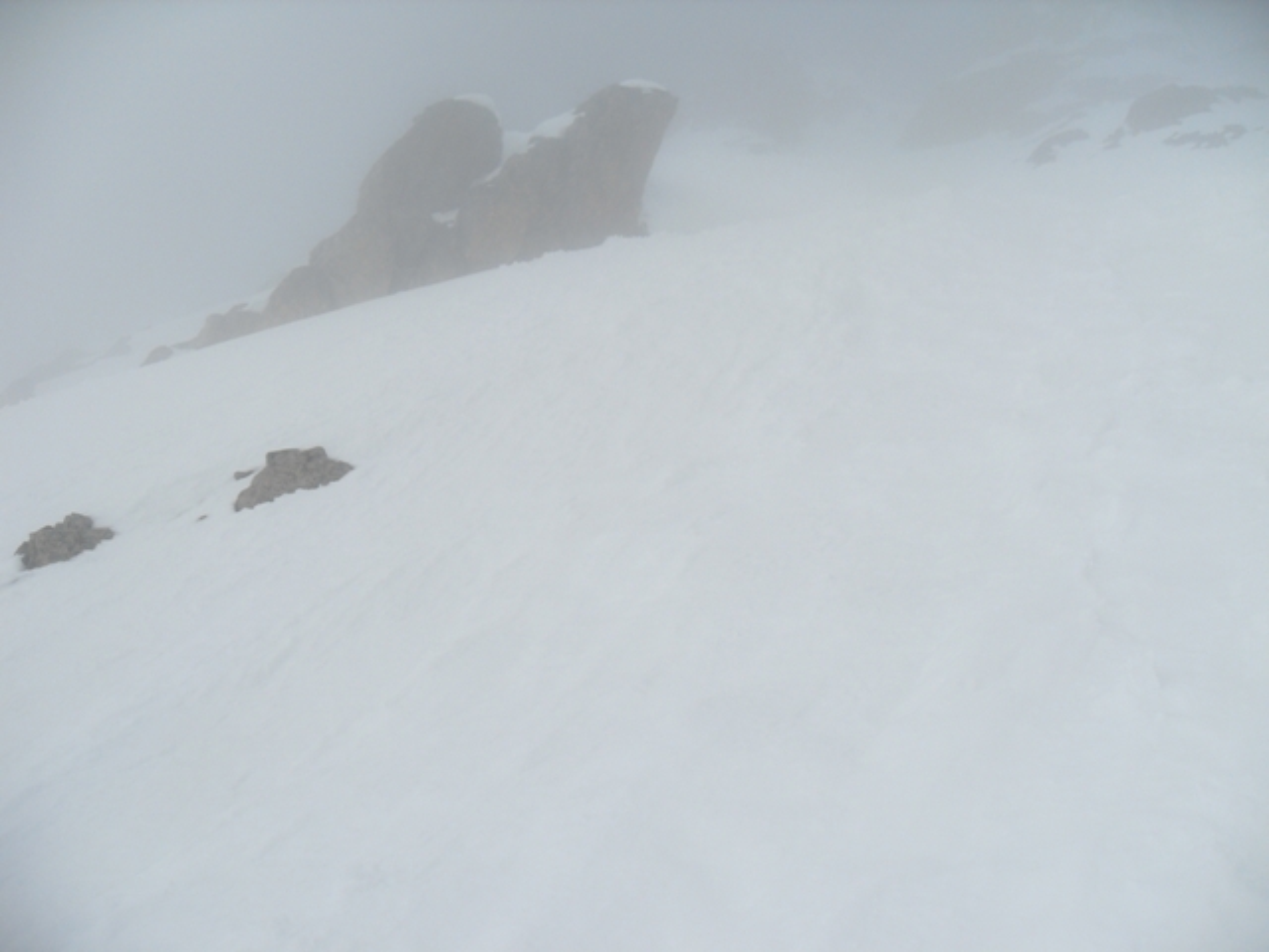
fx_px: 1283
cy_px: 476
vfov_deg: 40.7
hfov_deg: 52.6
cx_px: 634
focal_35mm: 35
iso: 80
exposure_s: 1/1000
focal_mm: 6.3
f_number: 7
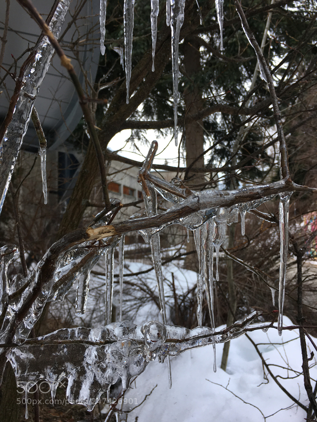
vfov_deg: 61.7
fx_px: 354
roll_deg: +0.9
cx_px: 158
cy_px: 211
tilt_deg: +2.8
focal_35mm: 29
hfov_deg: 48.2
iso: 25
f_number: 2.2
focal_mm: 4.15
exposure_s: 1/50
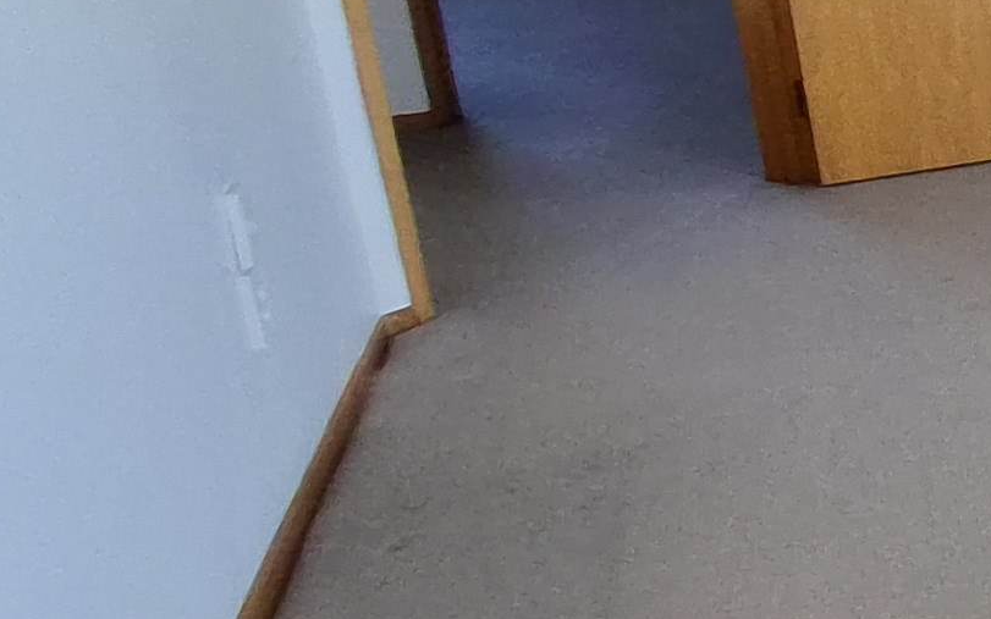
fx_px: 1837
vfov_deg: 18.4
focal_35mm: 68
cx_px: 2316
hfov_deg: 15.8
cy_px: -56
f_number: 2.2
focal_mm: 1.7
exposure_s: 1/100
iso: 100
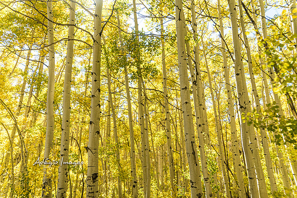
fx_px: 223
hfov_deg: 67.4
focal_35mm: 27
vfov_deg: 48.0
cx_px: 148
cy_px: 99
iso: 400
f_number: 5.6
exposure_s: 1/640
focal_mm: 18
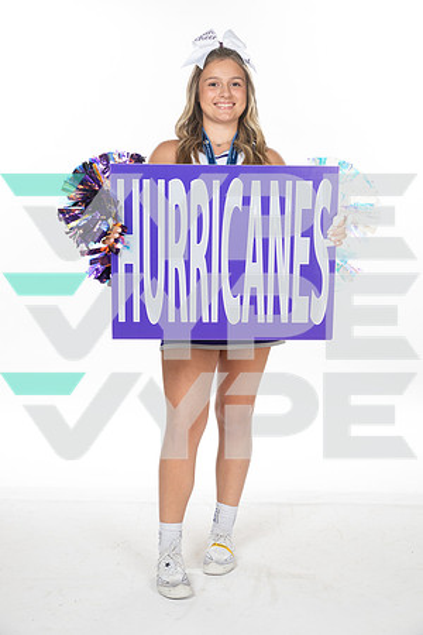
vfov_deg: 36.2
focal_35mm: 55
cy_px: 318
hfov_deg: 24.6
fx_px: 969
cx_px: 212
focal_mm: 55
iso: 800
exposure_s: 1/320
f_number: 7.1
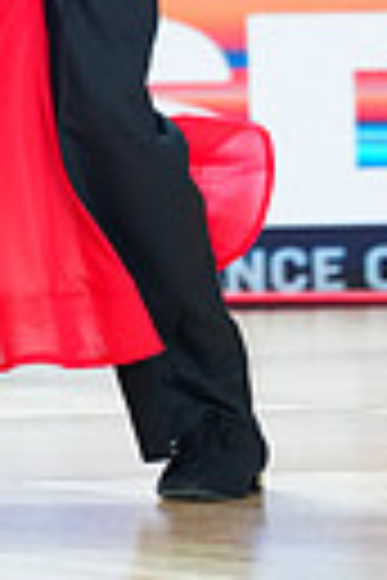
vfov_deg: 2.3
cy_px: -490
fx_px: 14544
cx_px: -115
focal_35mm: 902
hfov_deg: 1.5
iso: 1000
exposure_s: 1/400
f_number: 2.8
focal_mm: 200
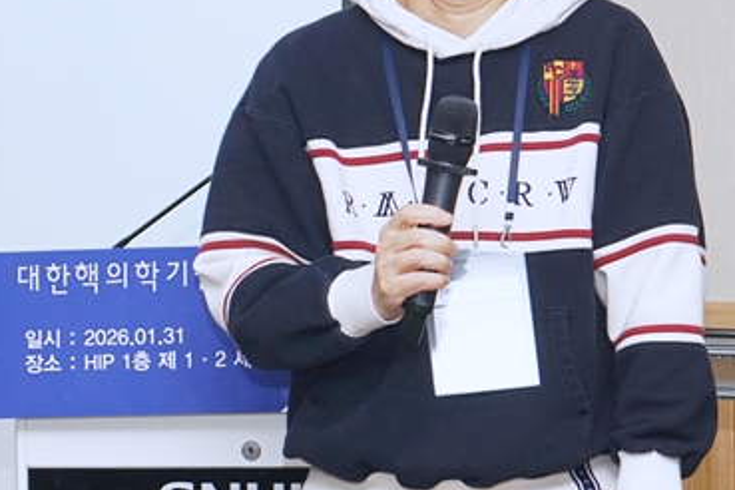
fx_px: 3654
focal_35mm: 179
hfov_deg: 11.4
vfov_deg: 7.7
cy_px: 188
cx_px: 633
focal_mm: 66
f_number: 7.1
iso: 320
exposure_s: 1/80
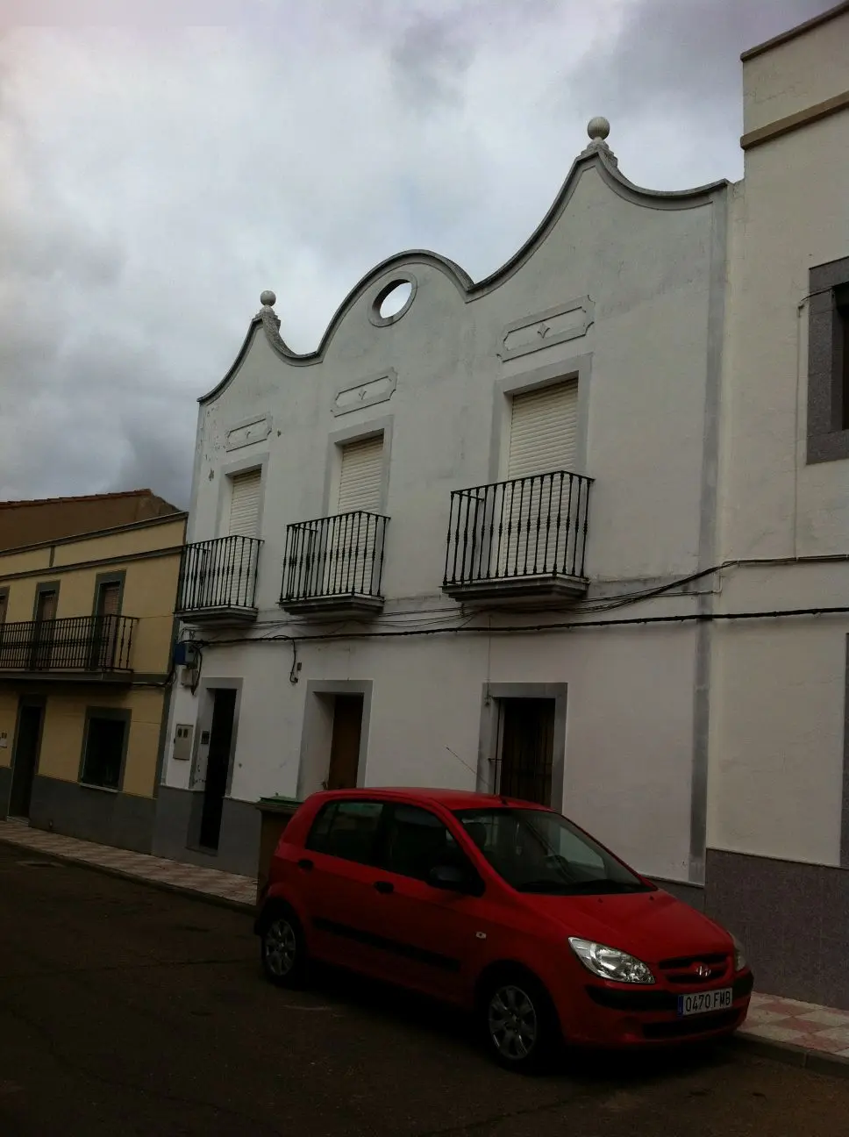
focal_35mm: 35
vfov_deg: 52.7
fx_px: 1148
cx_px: 424
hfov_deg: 40.6
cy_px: 568
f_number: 2.8
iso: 80
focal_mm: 3.85
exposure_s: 1/2320
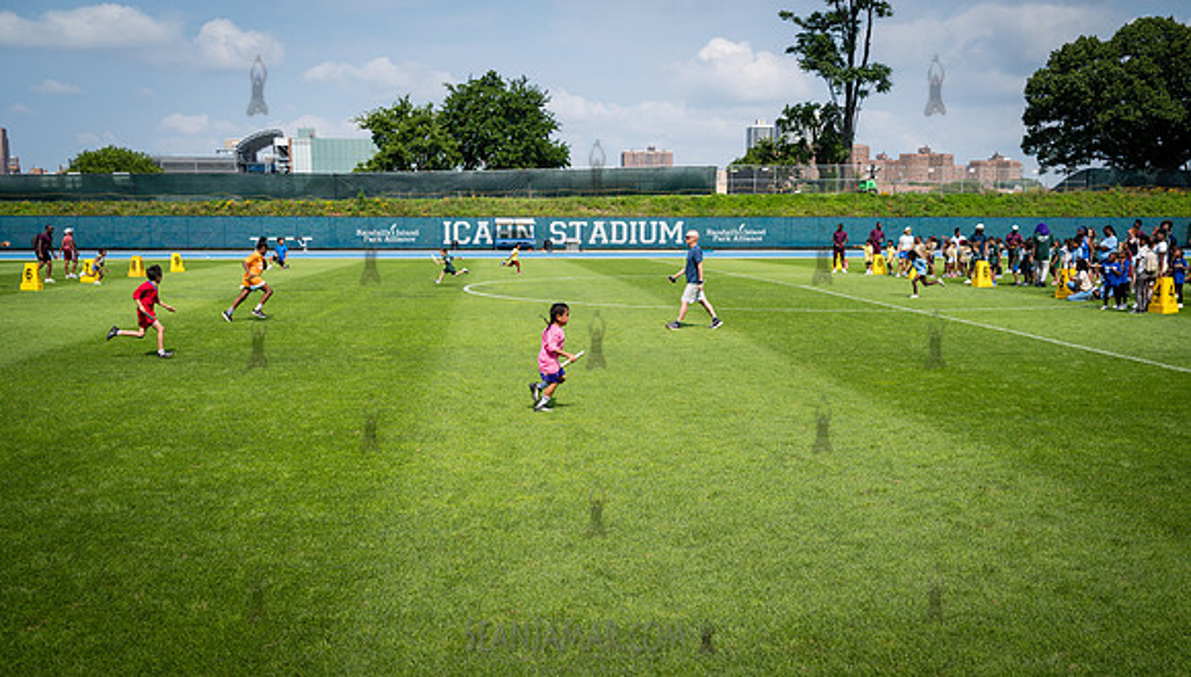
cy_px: 411
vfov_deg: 30.5
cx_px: 629
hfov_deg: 51.3
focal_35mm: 39
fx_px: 1240
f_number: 5
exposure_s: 1/640
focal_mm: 35
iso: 100
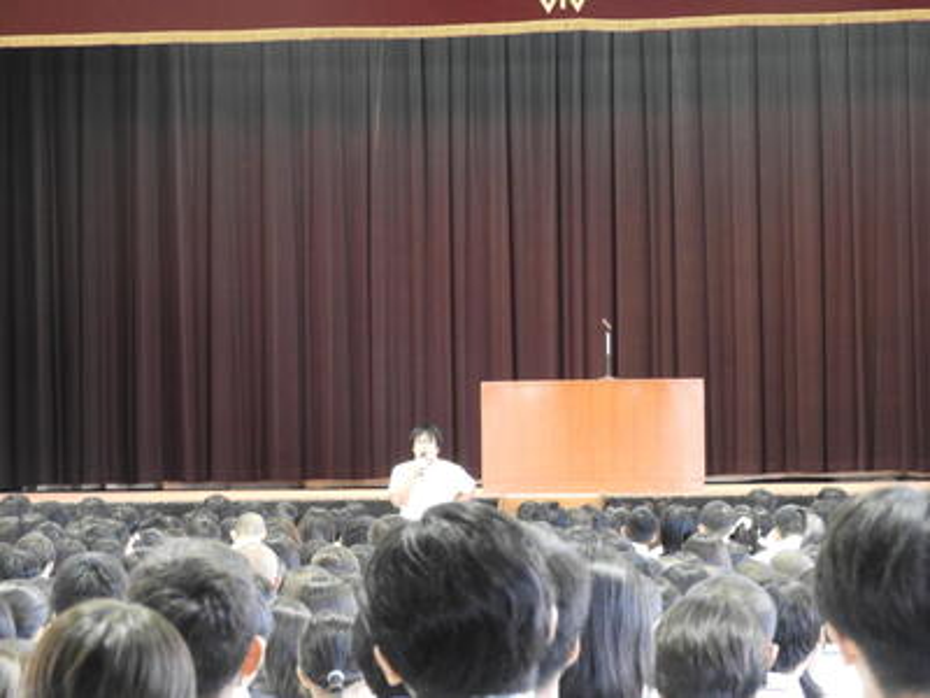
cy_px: 349
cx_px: 465
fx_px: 4030
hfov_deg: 13.2
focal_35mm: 150
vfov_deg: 9.9
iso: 800
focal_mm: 26.9
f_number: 5.2
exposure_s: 1/13
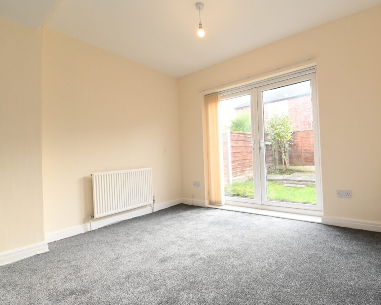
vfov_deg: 77.0
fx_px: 192
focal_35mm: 17
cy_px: 153
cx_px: 221
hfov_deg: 88.9
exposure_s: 1/200
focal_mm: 15
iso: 5000
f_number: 10
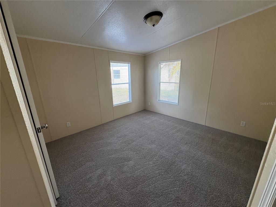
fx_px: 112
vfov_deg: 85.7
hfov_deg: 102.1
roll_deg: +1.3
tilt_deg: -16.8
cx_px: 138
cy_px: 104
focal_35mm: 14
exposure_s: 1/99
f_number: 2.2
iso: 80
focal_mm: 2.22
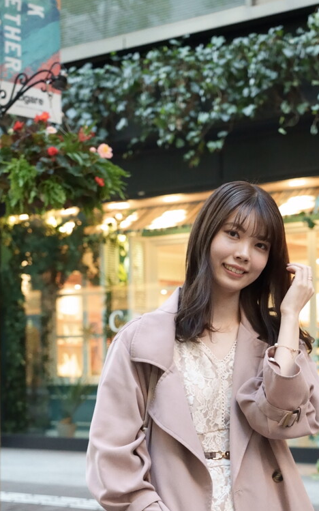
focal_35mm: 72
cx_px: 223
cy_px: 368
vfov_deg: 28.3
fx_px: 1002
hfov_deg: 18.0
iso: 6400
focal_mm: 49
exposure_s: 1/200
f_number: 5
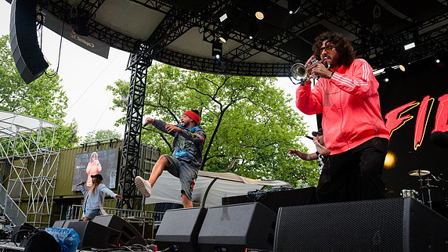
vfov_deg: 34.7
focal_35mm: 34
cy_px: 131
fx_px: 404
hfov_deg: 58.0
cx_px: 225
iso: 2000
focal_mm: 32
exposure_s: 1/1250
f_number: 4.5
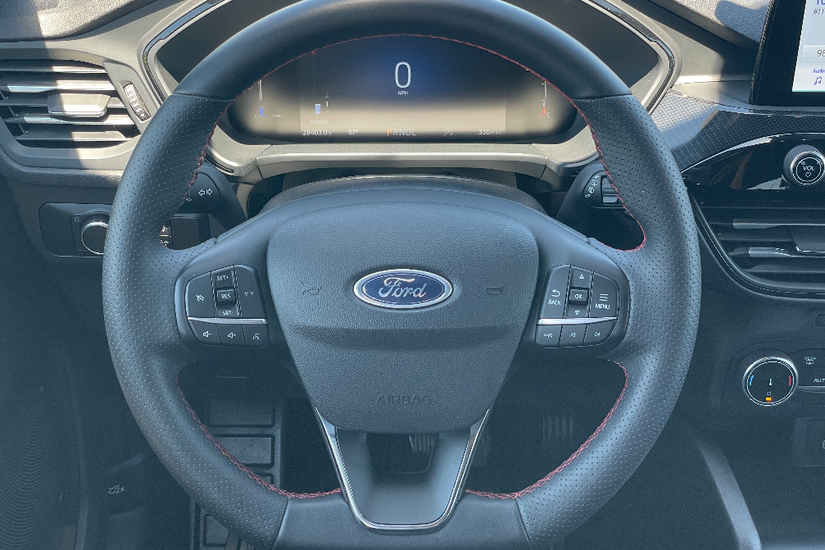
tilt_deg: -33.4
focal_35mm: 55
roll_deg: -0.9
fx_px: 1260
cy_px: 262
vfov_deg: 24.6
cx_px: 415
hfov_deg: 36.3
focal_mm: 6
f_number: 2
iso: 100
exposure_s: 1/99
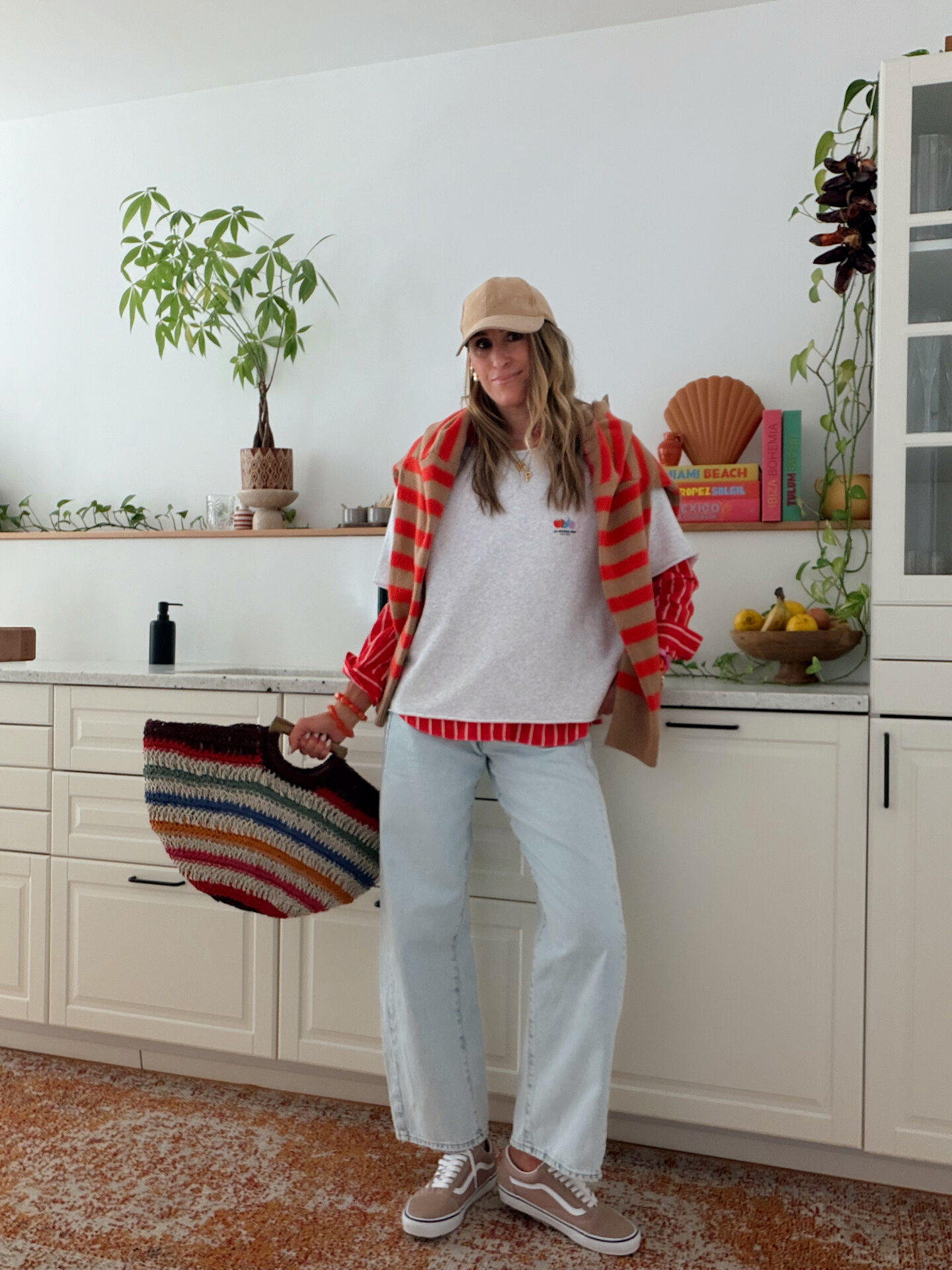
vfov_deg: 60.0
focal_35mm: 30
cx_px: 476
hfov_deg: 46.8
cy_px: 635
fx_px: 1100
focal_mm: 2.71
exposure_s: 1/106
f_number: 1.9
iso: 80
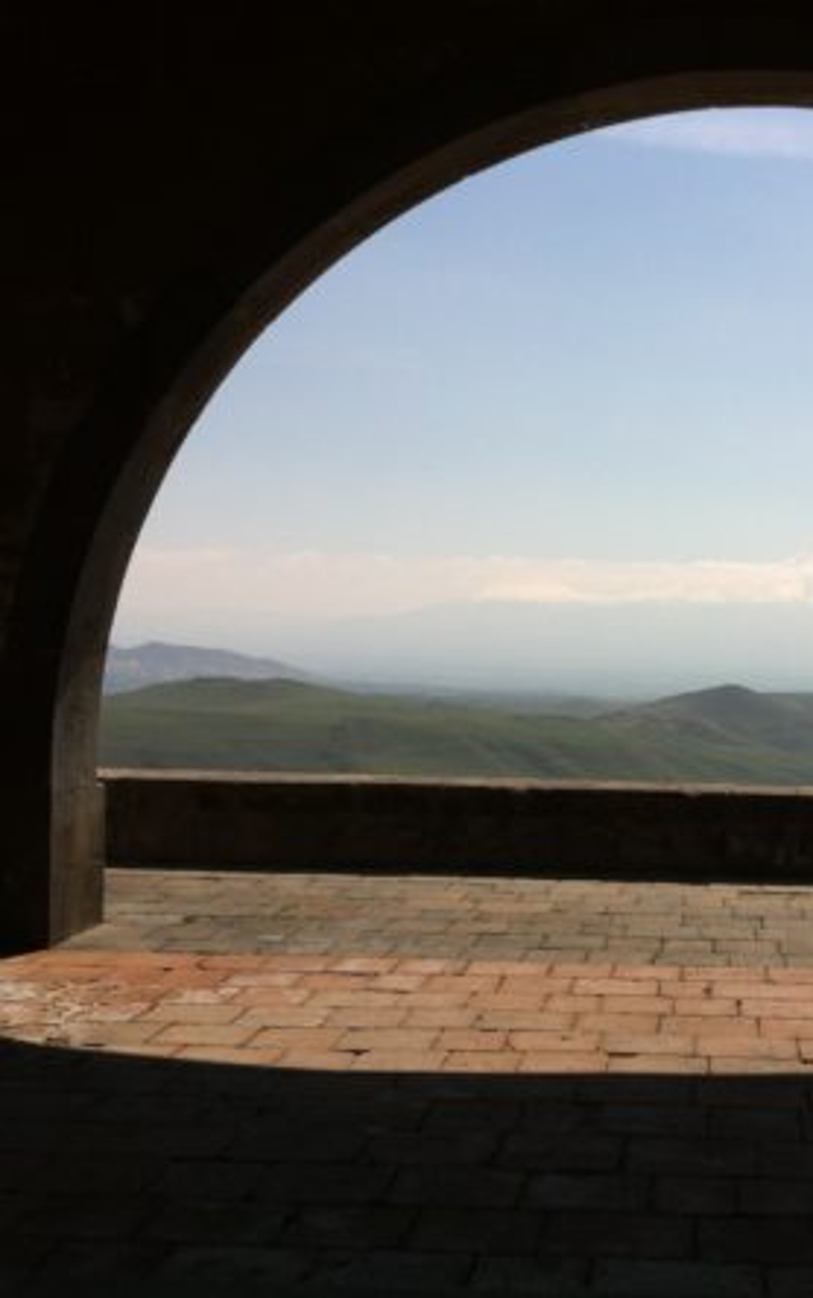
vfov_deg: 40.3
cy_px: 649
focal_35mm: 50
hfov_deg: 25.3
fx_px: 1770
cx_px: 690
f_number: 2.8
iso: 80
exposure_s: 1/2742
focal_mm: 3.85
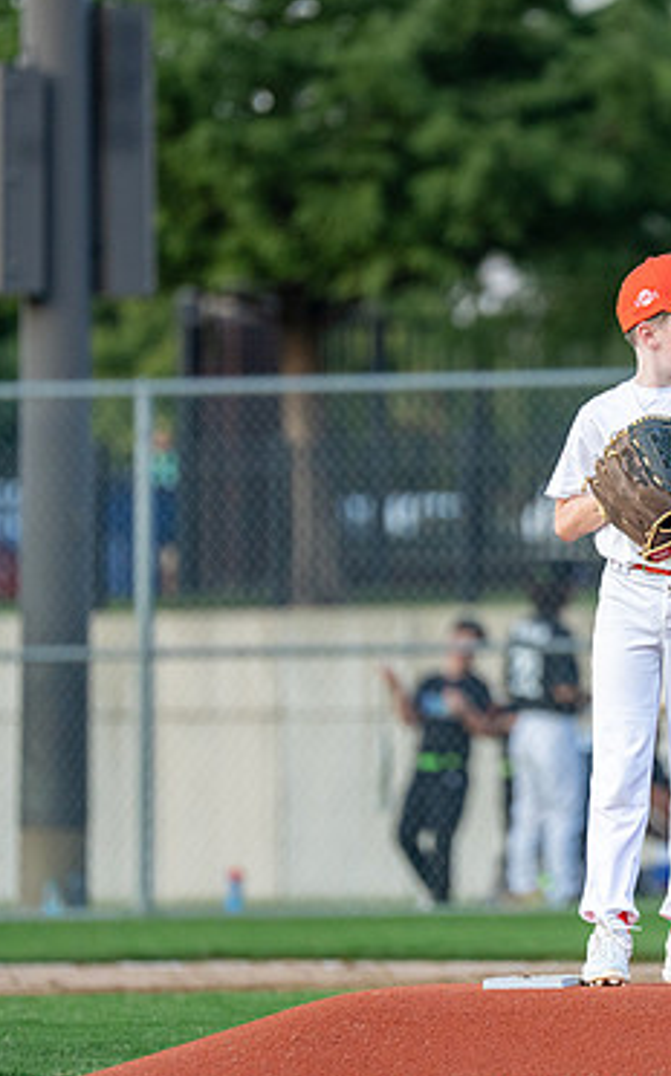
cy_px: 516
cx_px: 646
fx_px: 12161
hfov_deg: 3.2
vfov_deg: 5.1
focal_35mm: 415
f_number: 2.8
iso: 800
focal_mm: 200
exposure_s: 1/2000
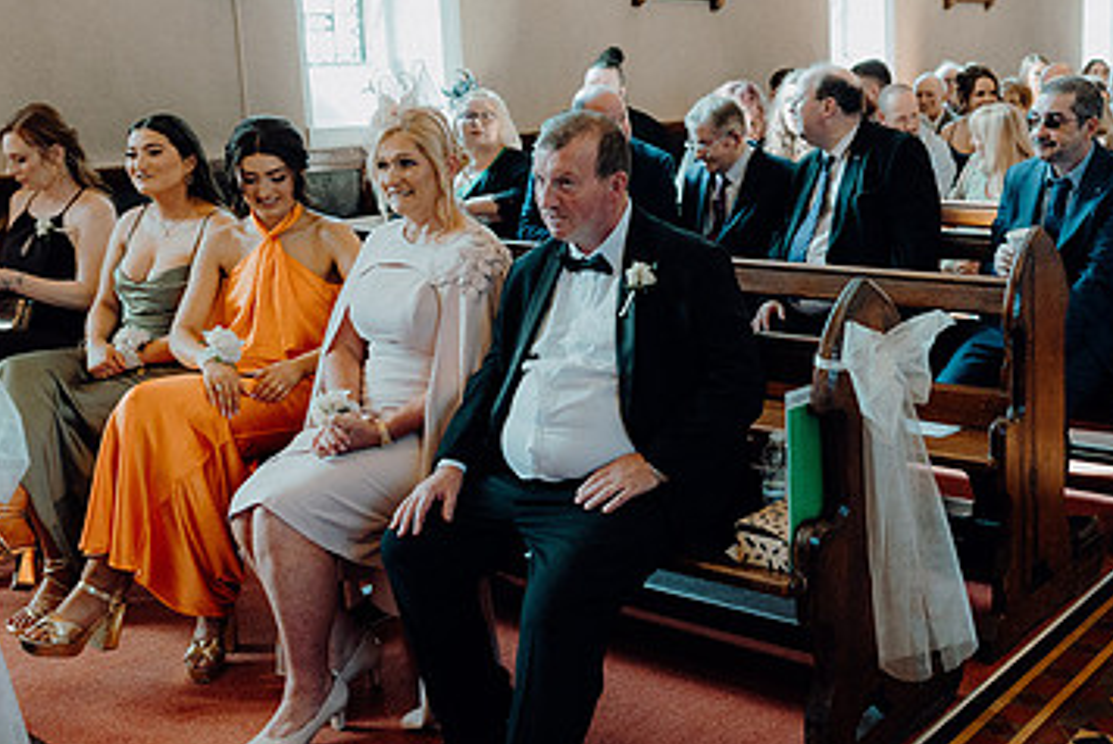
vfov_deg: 30.5
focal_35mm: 44
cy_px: 299
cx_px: 766
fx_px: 1361
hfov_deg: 43.7
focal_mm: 27
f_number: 3.2
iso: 1600
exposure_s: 1/200
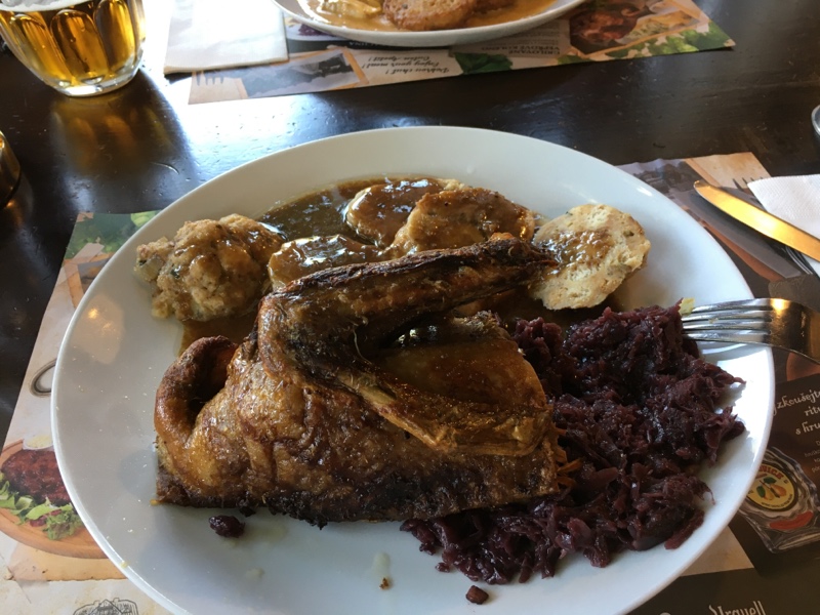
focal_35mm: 29
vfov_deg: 48.2
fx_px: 687
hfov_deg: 61.7
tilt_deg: -46.2
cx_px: 410
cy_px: 308
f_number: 2.2
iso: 80
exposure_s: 1/33
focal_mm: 4.15
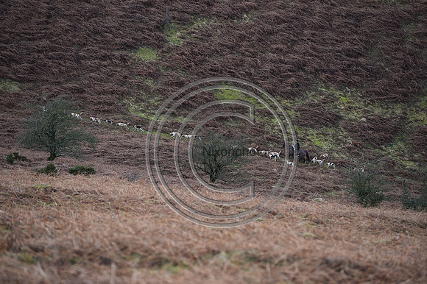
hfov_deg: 10.3
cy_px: 142
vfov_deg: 6.9
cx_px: 214
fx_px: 2371
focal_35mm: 200
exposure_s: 1/800
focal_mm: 200
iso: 450
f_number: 4.5
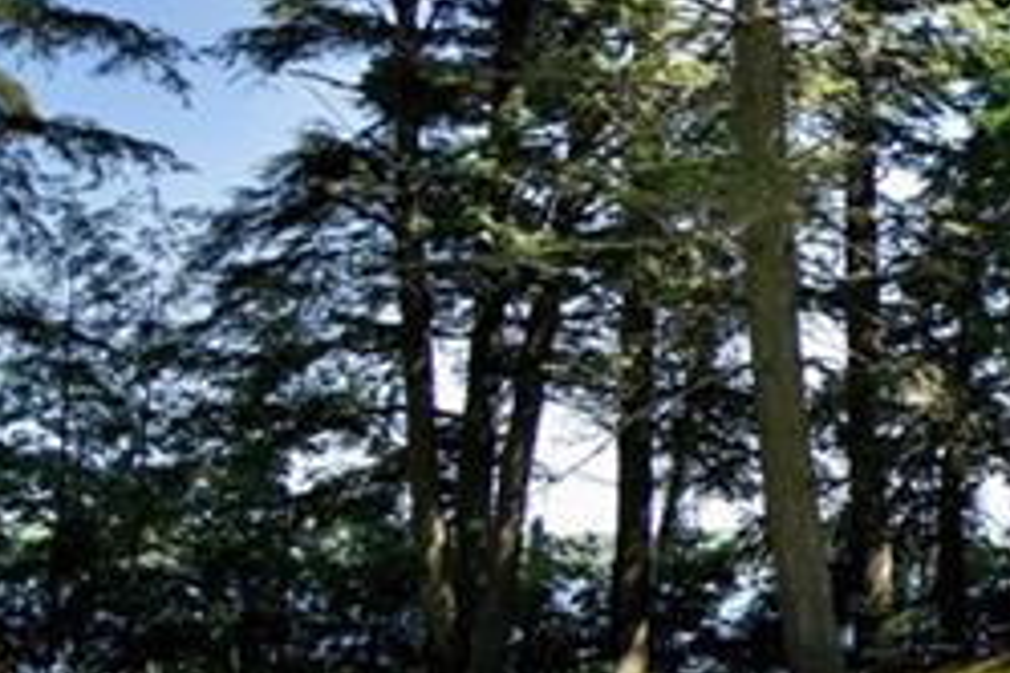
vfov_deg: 18.4
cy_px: 438
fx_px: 2076
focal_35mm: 74
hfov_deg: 18.2
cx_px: 2028
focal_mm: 12
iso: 100
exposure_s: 1/320
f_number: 5.6
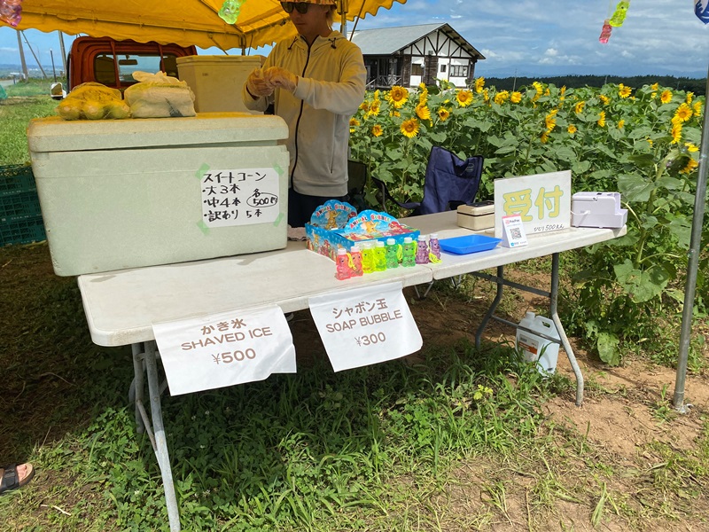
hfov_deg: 67.3
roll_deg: -1.6
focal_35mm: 26
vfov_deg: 53.1
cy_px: 266
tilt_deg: -21.1
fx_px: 533
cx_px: 354
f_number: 1.8
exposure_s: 1/5495
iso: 32
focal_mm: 4.25
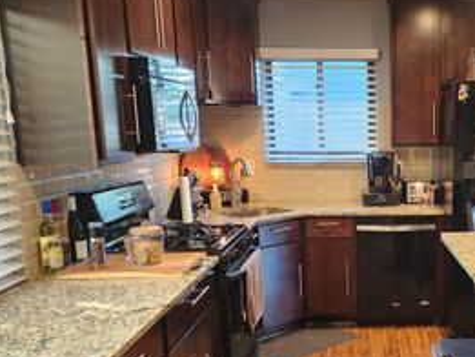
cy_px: 243
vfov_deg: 32.6
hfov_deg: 40.9
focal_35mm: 44
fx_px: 604
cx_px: 389
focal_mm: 6.4
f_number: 1.8
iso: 640
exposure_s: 1/120
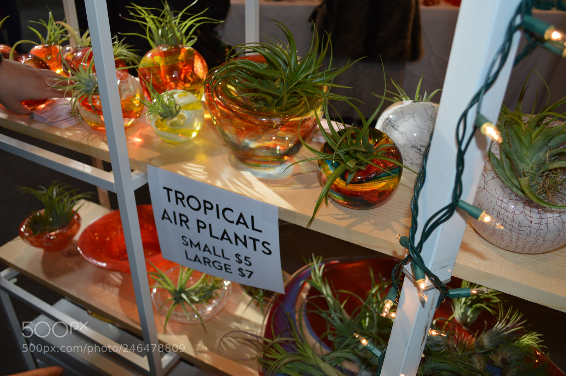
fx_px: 471
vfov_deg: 43.5
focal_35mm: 30
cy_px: 188
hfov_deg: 62.0
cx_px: 283
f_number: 4
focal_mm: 20
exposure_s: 1/80
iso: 400
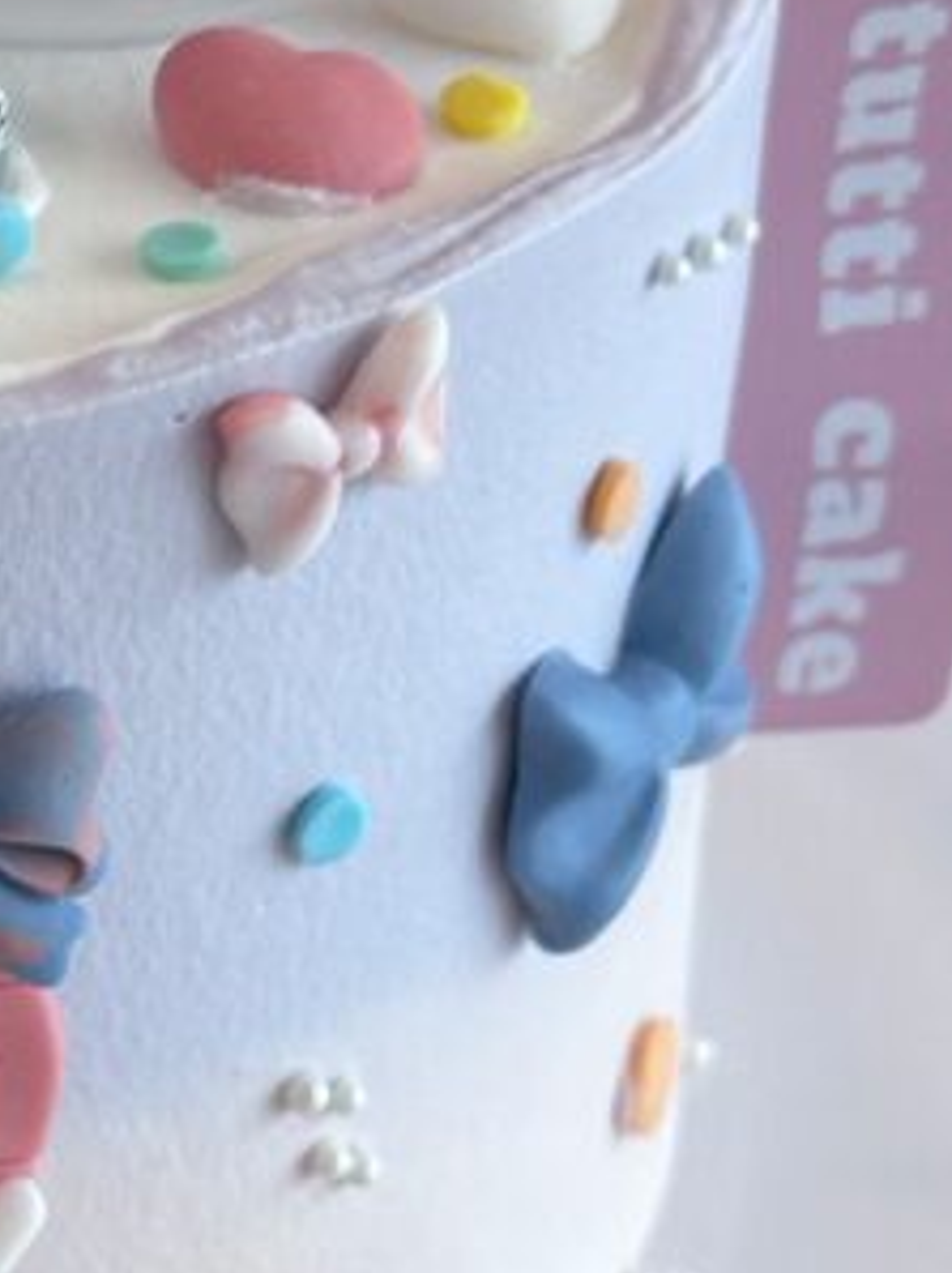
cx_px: -551
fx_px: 6059
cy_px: 803
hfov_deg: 8.7
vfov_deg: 12.0
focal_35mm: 165
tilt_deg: -31.8
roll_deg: -1.4
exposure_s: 1/50
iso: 100
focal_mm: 6.86
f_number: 1.78
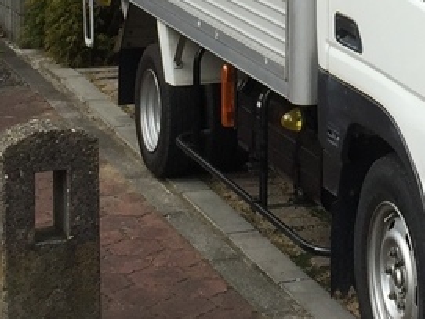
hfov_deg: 14.1
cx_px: 452
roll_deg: +0.8
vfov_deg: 10.3
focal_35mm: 137
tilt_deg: +1.3
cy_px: -231
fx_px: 1681
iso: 32
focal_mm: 4.15
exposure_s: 1/1582
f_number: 2.2
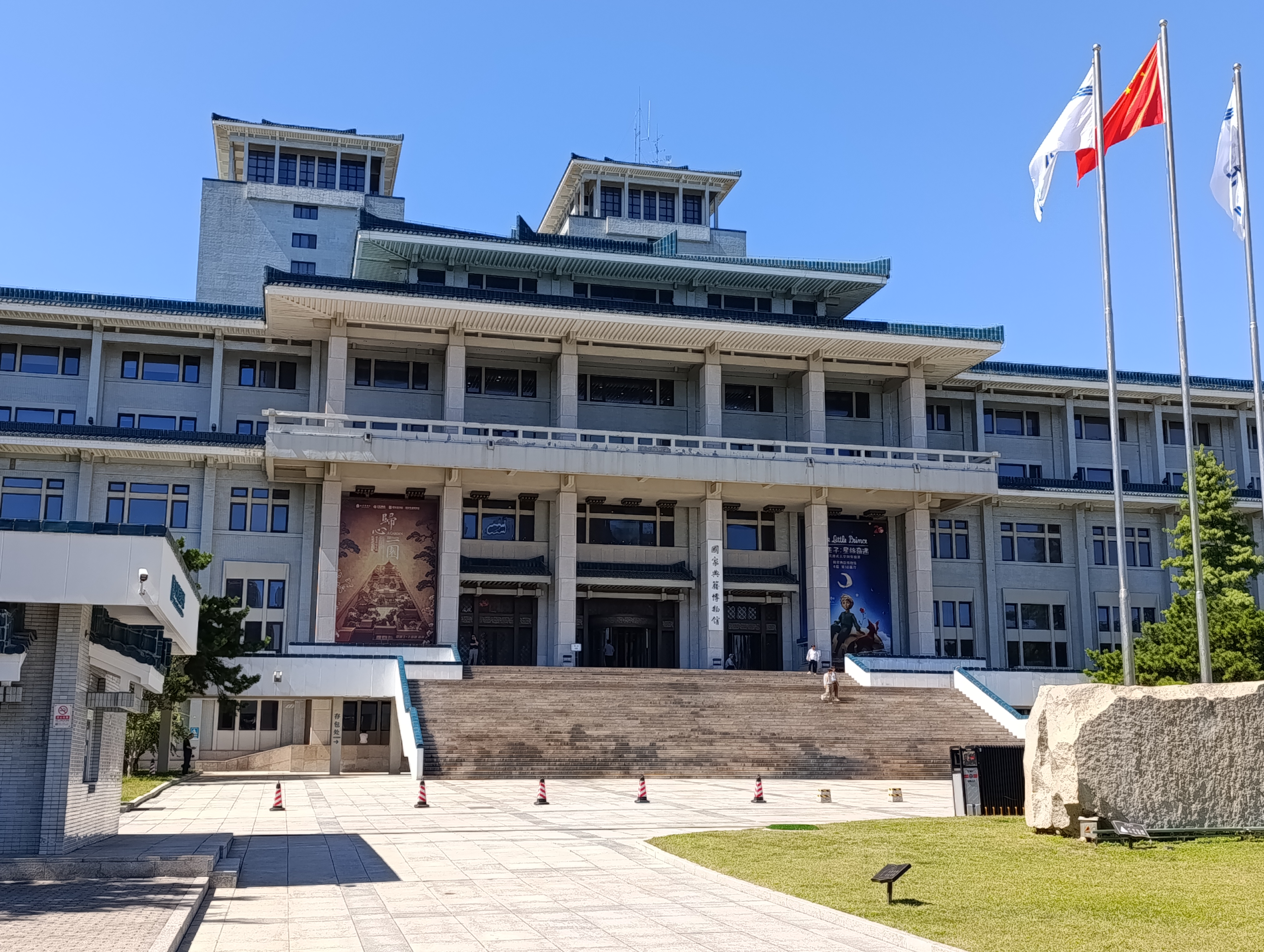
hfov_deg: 50.1
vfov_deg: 38.8
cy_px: 476
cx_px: 632
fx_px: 1353
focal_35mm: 37
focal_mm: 6.14
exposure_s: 1/413
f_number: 1.6
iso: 50
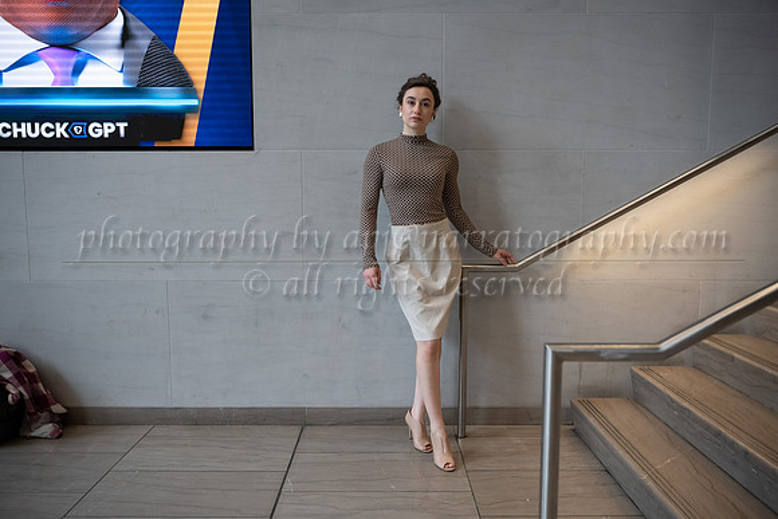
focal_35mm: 28
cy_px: 260
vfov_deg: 46.4
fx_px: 605
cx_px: 389
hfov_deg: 65.5
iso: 1600
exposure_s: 1/800
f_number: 2.8
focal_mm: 28
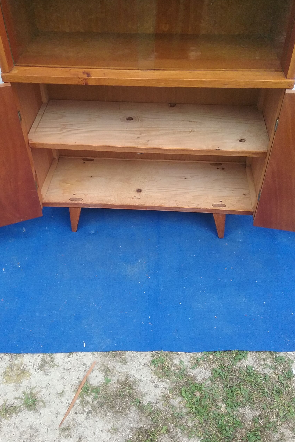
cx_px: 135
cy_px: 219
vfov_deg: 57.2
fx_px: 406
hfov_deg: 39.9
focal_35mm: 33
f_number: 2.2
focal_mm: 3.3
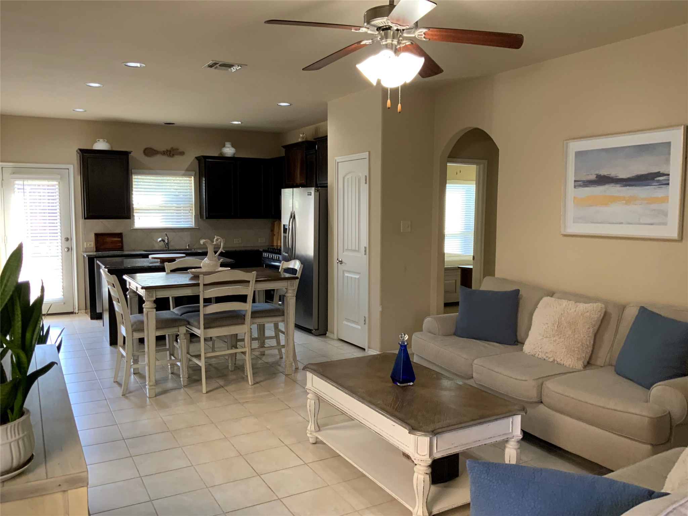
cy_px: 258
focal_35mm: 29
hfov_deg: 61.7
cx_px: 344
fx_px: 576
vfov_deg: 48.2
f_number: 1.8
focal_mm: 3
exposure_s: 1/60
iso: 125
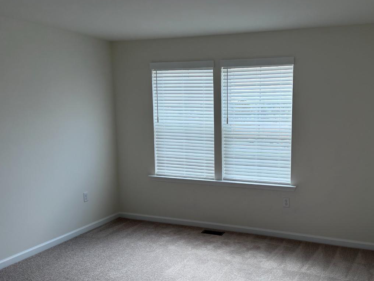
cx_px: 230
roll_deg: +1.9
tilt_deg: -7.5
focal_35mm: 34
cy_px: 155
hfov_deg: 53.5
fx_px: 367
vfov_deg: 41.7
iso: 80
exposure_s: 1/374
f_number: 1.78
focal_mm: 6.76
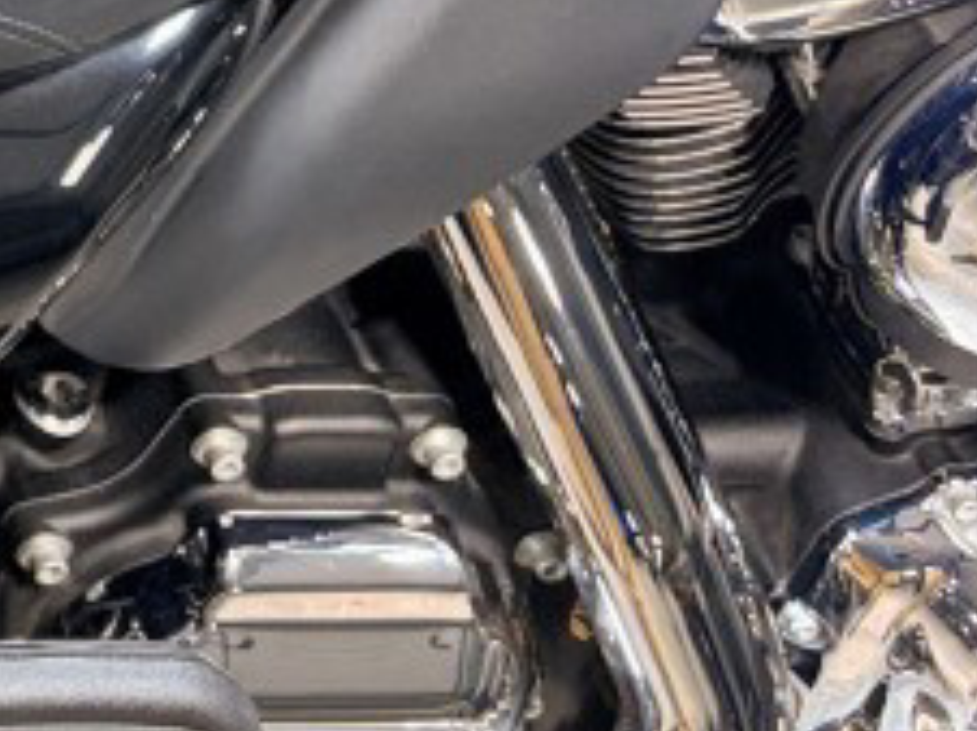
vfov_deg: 10.9
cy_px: -744
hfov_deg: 13.6
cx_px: -983
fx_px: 3468
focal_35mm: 123
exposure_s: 1/120
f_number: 1.6
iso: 80
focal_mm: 5.96
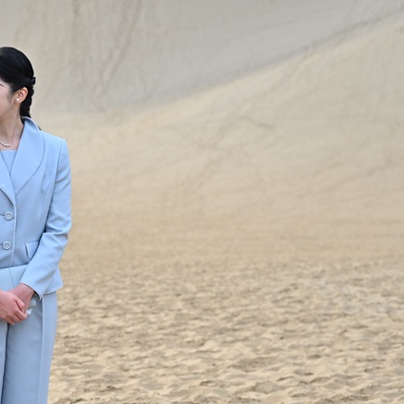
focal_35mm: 172
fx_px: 2271
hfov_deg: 10.1
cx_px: -16
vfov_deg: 10.2
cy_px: 274
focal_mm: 86
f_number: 6.3
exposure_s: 1/250
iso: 320
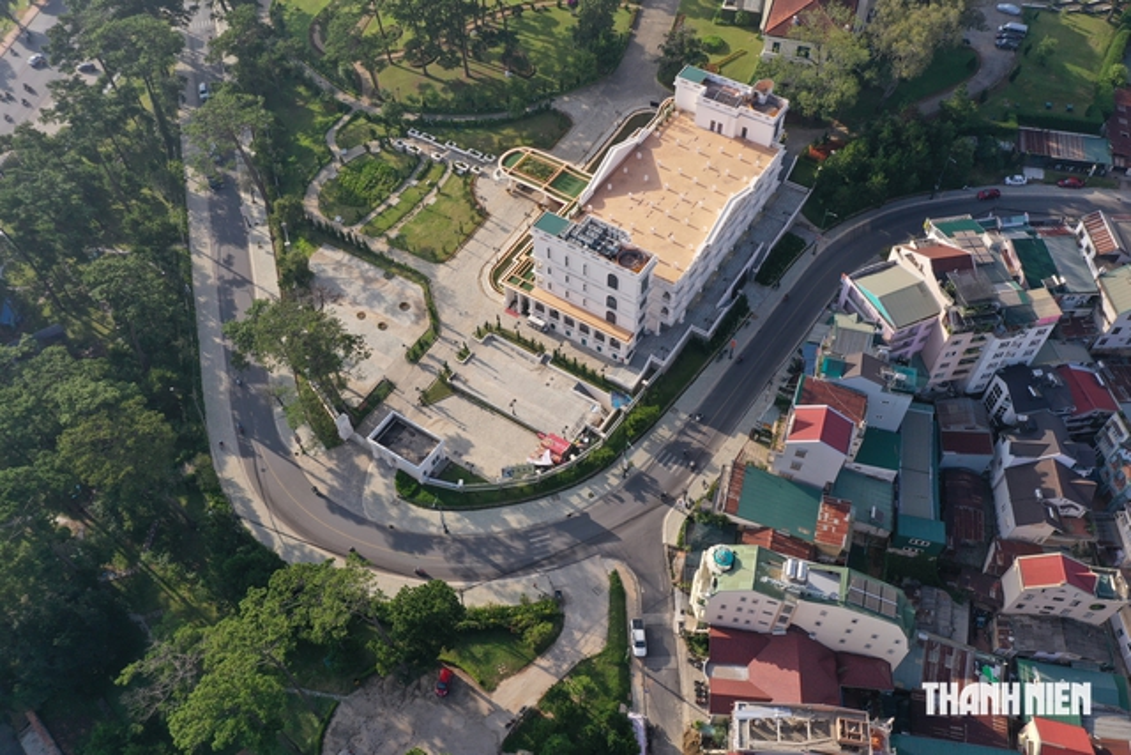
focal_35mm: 28
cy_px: 378
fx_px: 880
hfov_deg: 65.5
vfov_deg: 46.4
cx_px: 566
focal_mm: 10.26
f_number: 5.6
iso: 100
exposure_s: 1/320
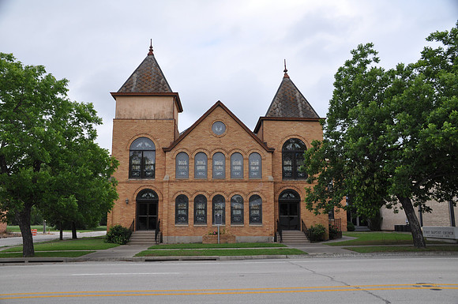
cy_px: 152
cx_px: 229
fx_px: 419
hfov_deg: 57.3
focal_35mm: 33
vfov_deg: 39.9
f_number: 6.3
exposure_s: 1/160
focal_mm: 22
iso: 200
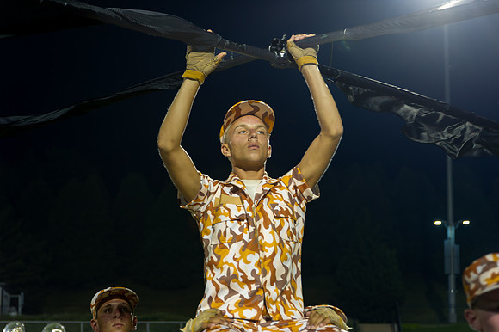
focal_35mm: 90
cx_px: 250
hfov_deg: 22.6
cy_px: 166
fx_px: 1247
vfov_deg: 15.2
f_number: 5.6
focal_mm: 90
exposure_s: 1/160
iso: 3600
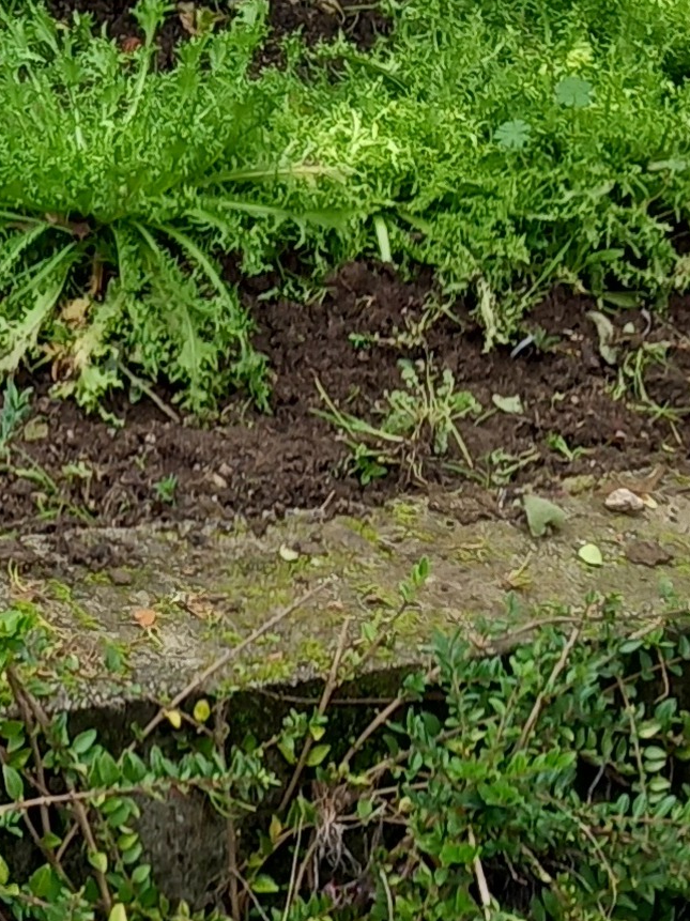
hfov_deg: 11.1
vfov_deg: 14.6
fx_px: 3404
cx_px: -372
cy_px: -352
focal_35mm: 128
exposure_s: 1/100
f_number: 1.8
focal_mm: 4
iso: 25
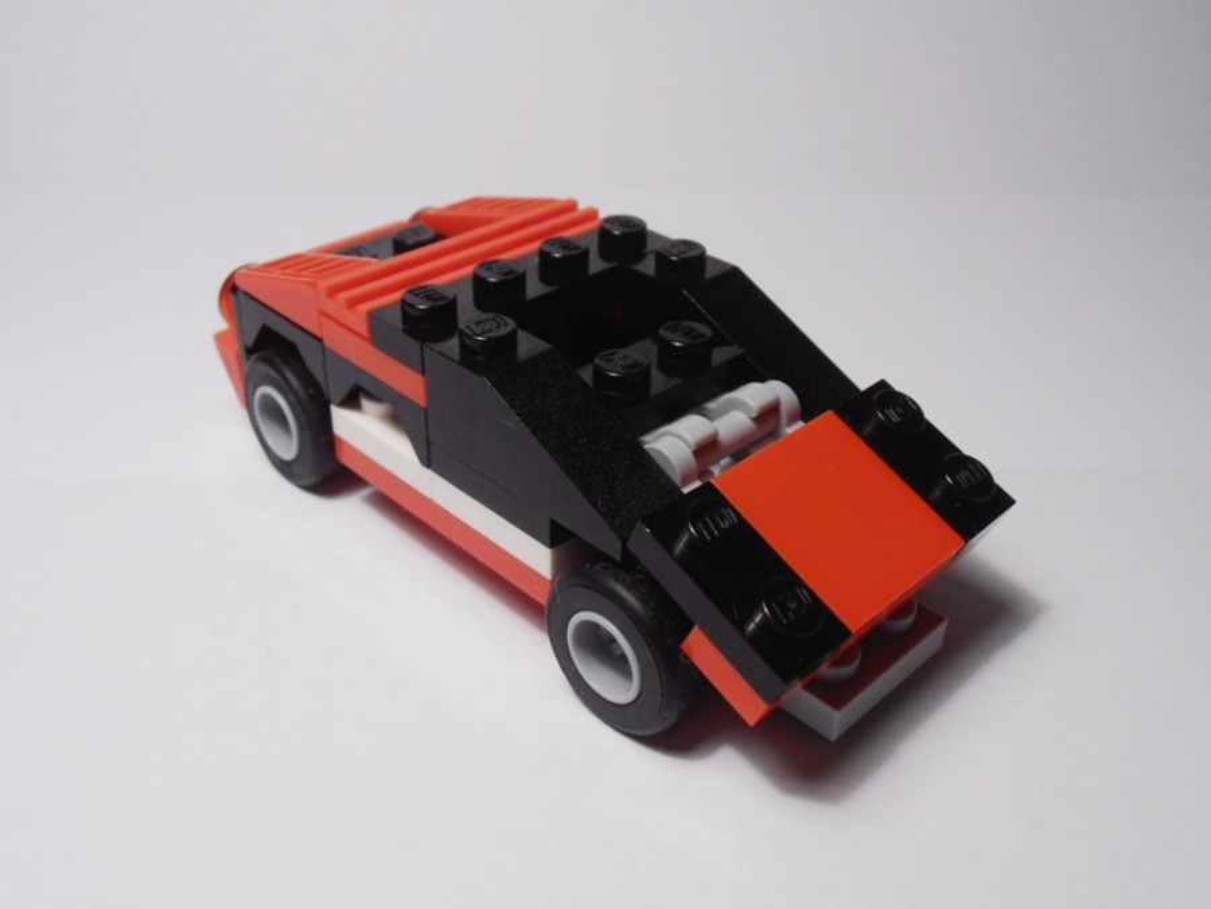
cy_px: 454
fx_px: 1294
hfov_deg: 50.1
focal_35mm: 37
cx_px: 606
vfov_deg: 38.7
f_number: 3.9
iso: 80
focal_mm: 6.61
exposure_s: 1/80
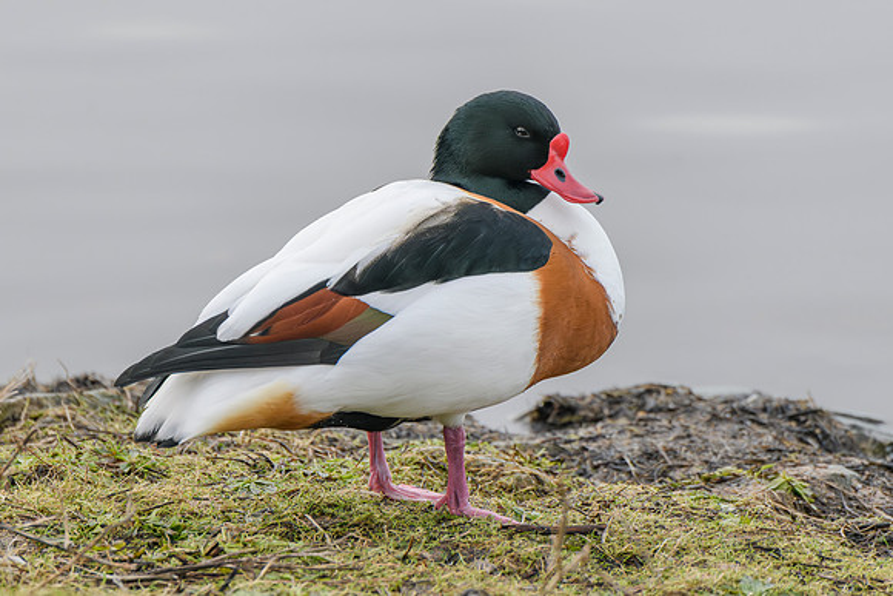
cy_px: 214
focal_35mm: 512
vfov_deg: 2.7
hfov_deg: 4.0
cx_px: 486
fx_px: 12714
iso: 2000
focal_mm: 400
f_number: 7.1
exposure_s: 1/1250
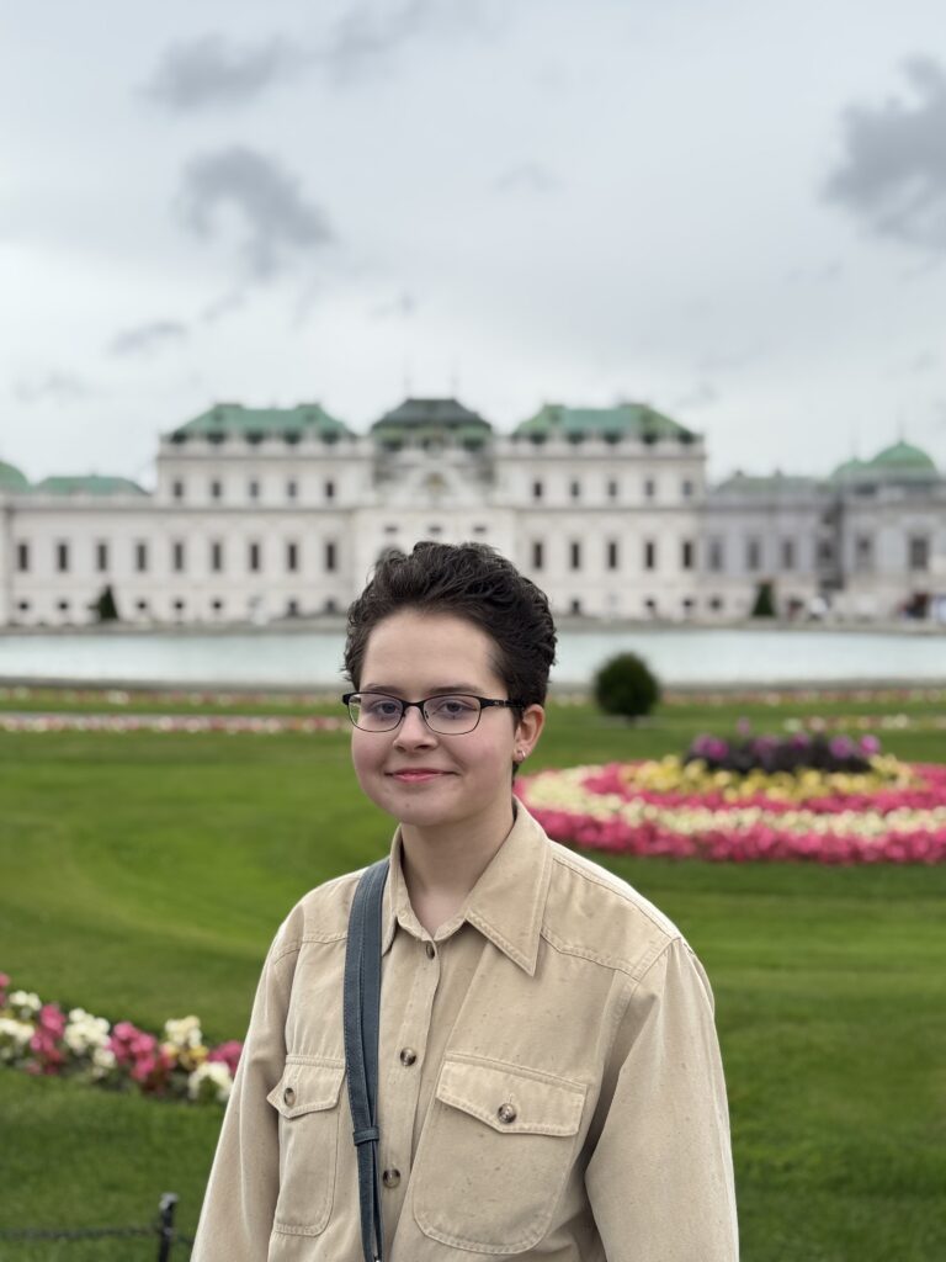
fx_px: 1749
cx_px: 473
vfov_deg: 39.7
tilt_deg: -1.8
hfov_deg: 30.3
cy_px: 631
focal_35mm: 48
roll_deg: +0.9
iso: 64
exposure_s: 1/609
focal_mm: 6.76
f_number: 1.78
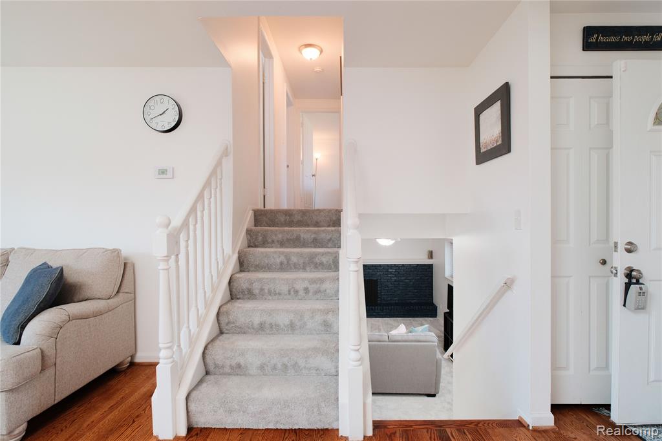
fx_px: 312
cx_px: 331
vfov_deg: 70.4
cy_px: 220
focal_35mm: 17
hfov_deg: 93.3
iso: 500
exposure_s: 1/125
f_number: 6.4
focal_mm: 11.3
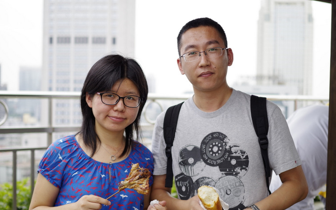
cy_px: 105
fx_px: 513
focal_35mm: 56
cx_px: 164
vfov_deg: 23.1
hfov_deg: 36.3
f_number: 2.4
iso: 200
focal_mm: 35
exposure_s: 1/800
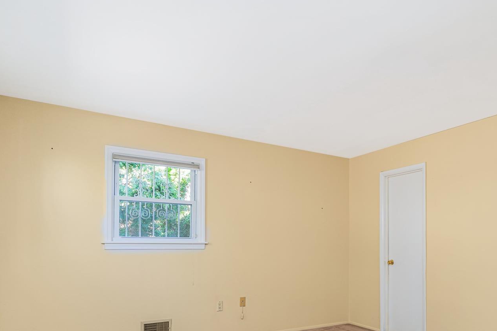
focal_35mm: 26
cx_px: 333
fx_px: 359
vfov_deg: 48.2
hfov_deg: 67.4
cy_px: 235
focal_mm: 16
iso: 64
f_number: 4
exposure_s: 1/13
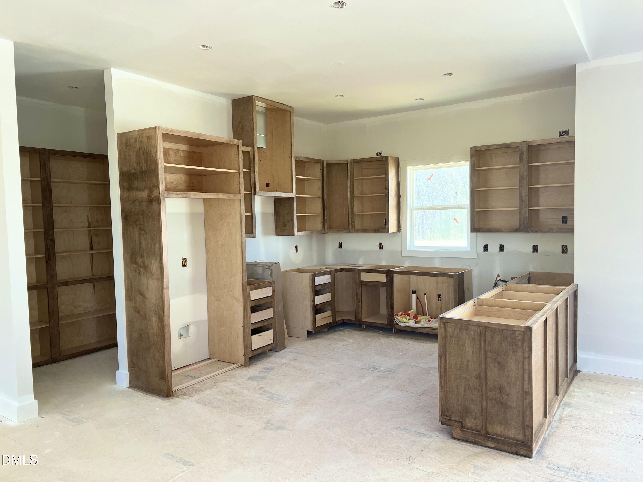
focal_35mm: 26
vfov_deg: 53.1
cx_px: 322
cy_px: 241
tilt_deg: -2.1
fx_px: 483
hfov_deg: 67.3
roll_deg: +2.0
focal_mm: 5.7
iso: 40
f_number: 1.5
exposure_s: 1/121
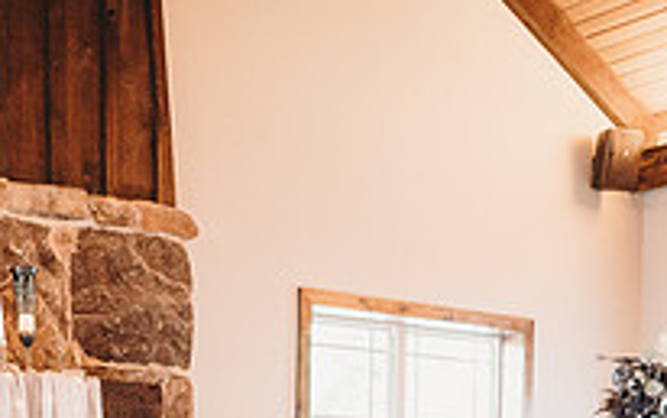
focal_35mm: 69
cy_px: 611
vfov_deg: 17.2
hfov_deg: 29.5
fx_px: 1255
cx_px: 204
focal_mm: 24
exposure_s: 1/125
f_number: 2.5
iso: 2000
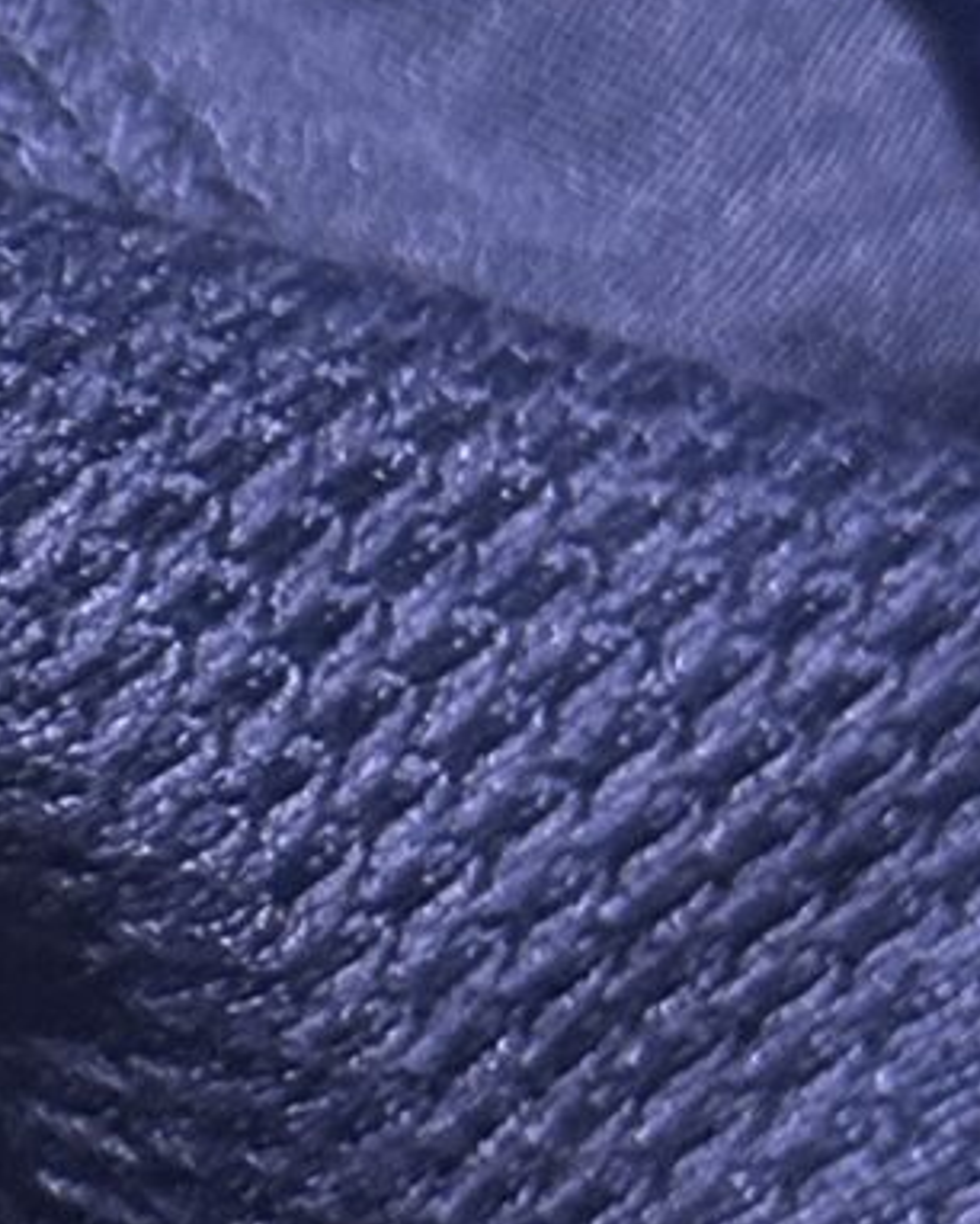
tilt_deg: -50.1
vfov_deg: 11.3
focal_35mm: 170
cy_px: 830
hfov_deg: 8.2
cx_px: -1521
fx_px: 6158
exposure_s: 1/50
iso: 250
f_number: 1.5
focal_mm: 5.7
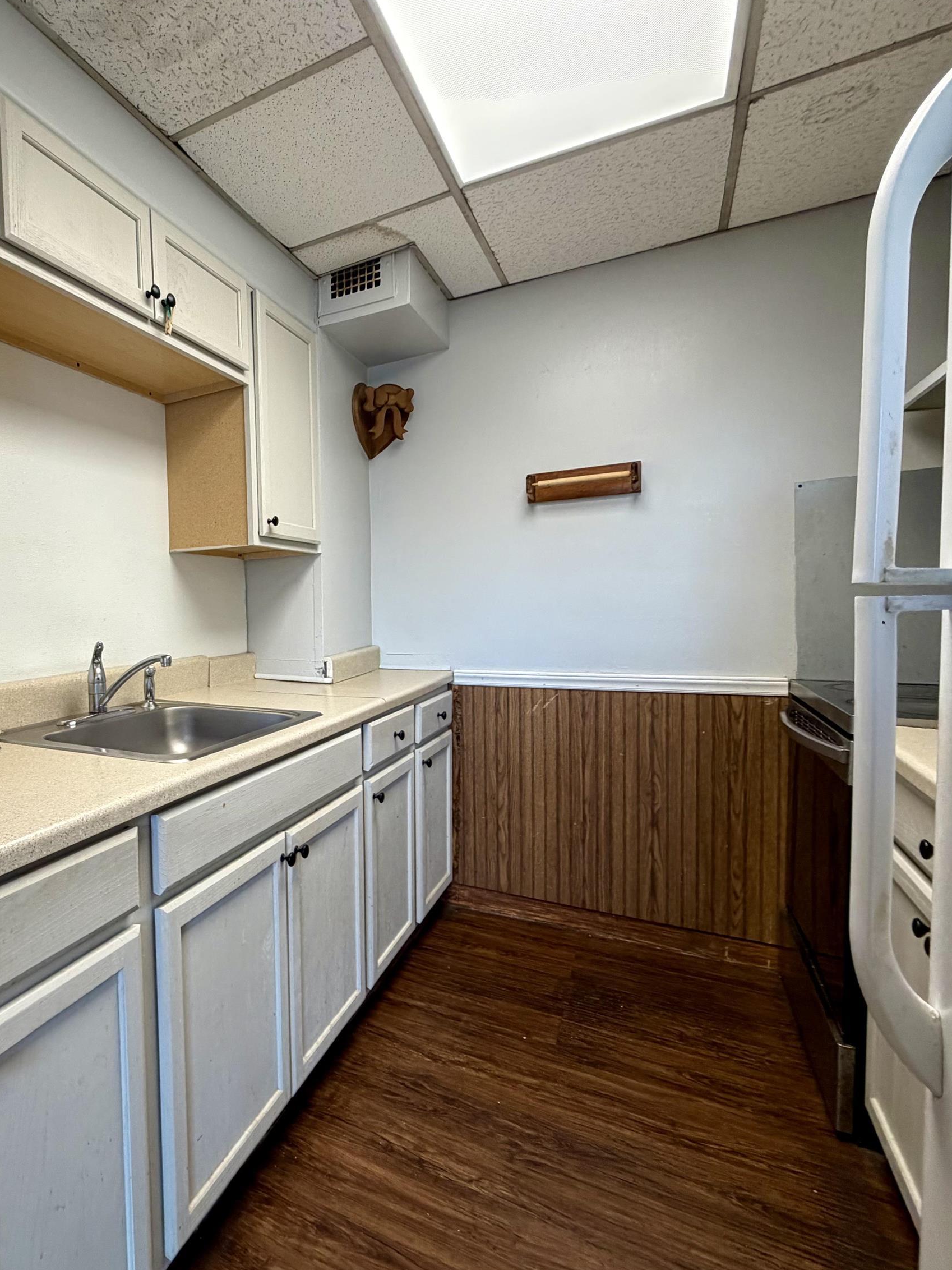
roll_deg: +1.2
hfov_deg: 64.0
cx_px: 222
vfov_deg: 84.7
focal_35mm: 19
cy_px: 639
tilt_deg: -1.5
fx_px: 697
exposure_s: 1/120
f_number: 2.2
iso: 200
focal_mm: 2.22
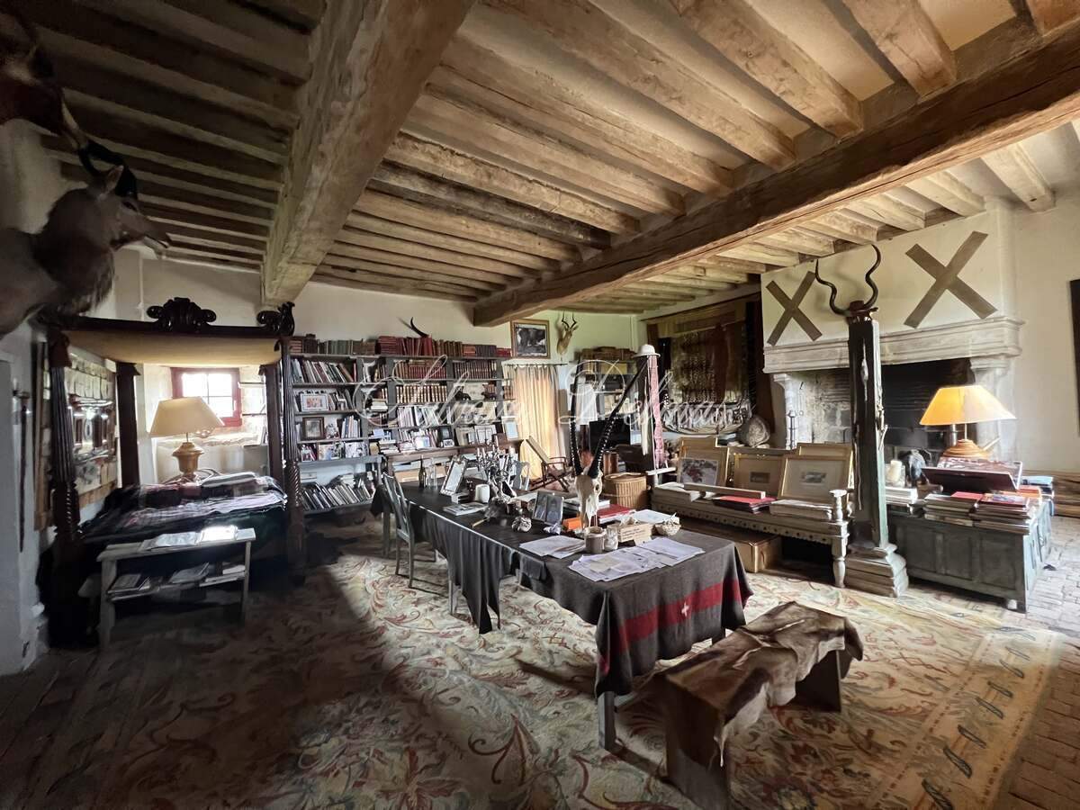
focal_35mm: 13
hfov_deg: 106.2
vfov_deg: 89.9
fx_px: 406
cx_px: 540
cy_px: 405
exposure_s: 1/60
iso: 800
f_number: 1.8
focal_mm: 1.57
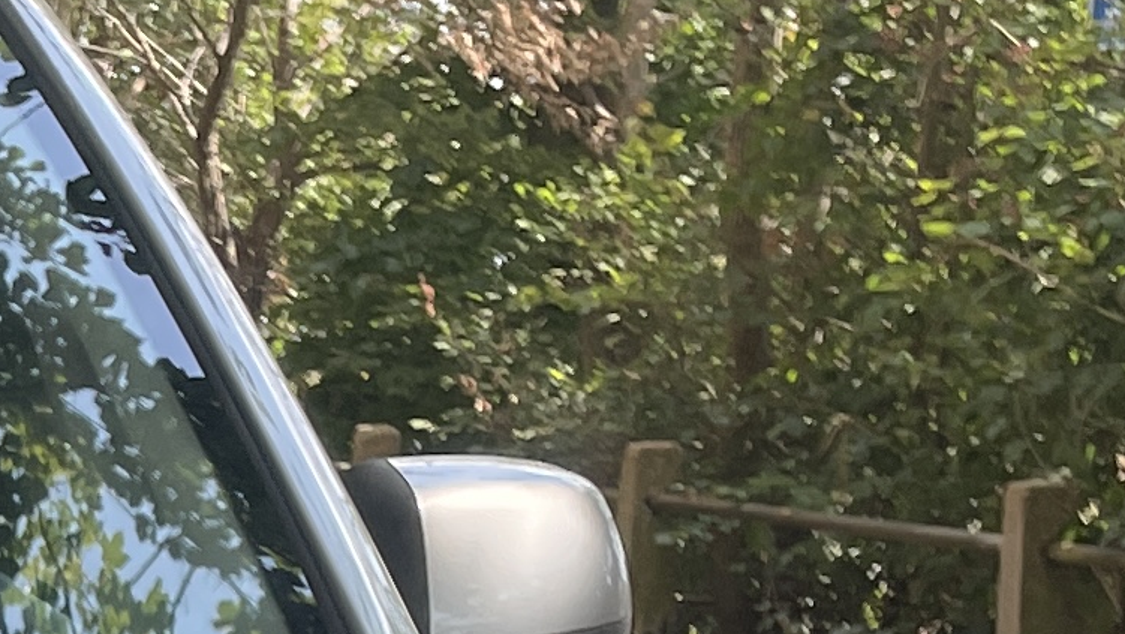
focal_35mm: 152
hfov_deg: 12.7
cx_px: -989
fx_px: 4536
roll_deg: +2.2
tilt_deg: -15.2
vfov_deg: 7.4
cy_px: 1650
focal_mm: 4.2
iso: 32
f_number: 1.6
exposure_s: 1/475
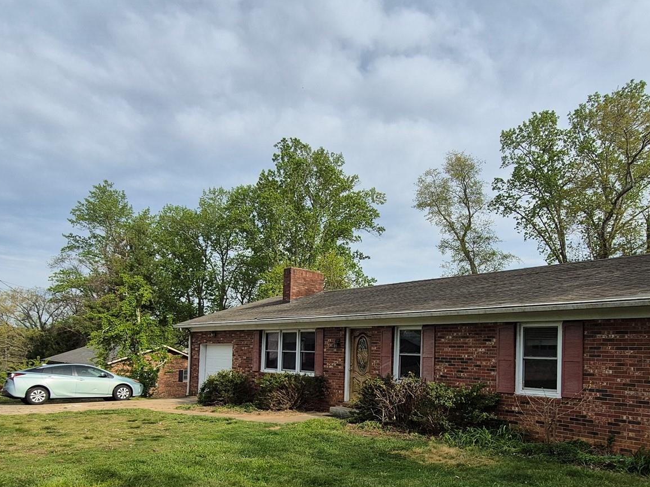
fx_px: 432
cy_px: 330
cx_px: 351
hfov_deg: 73.8
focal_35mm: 23
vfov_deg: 57.4
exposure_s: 1/1616
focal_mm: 1.74
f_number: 2.2
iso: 50
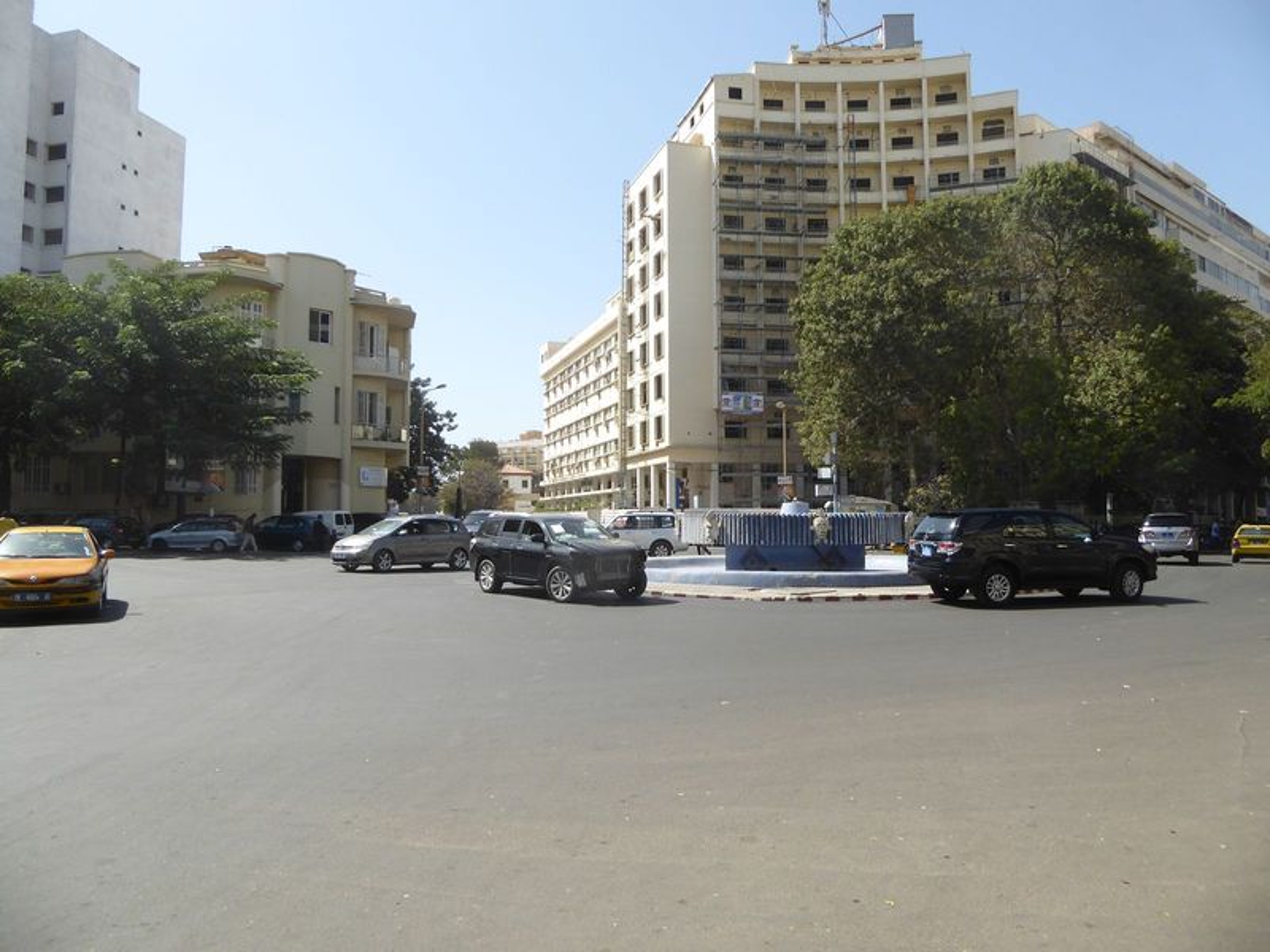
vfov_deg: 54.9
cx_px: 635
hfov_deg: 69.4
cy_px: 476
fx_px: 917
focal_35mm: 25
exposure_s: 1/640
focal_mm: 4.3
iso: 80
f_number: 3.3
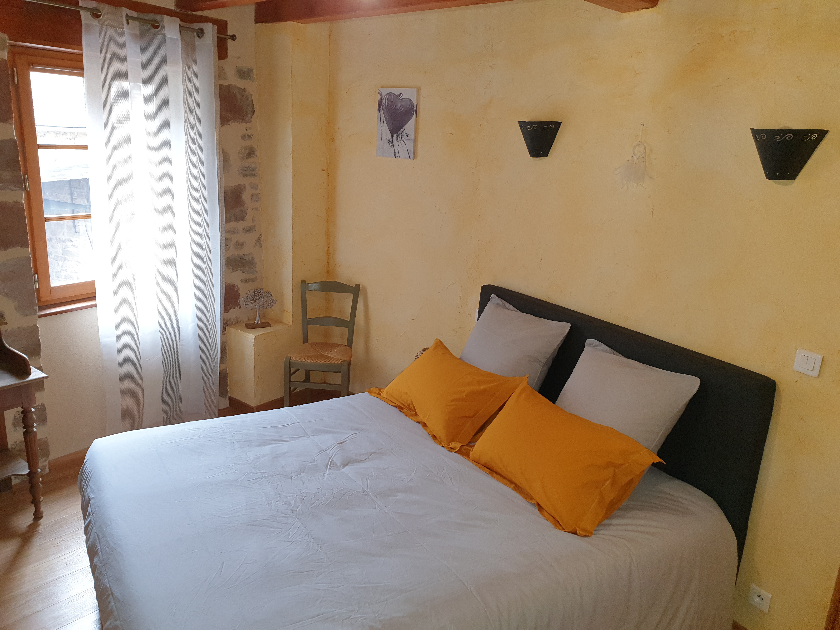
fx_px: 631
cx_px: 420
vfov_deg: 53.1
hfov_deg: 67.3
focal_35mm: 26
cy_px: 315
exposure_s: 1/25
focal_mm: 4.3
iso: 100
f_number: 2.4
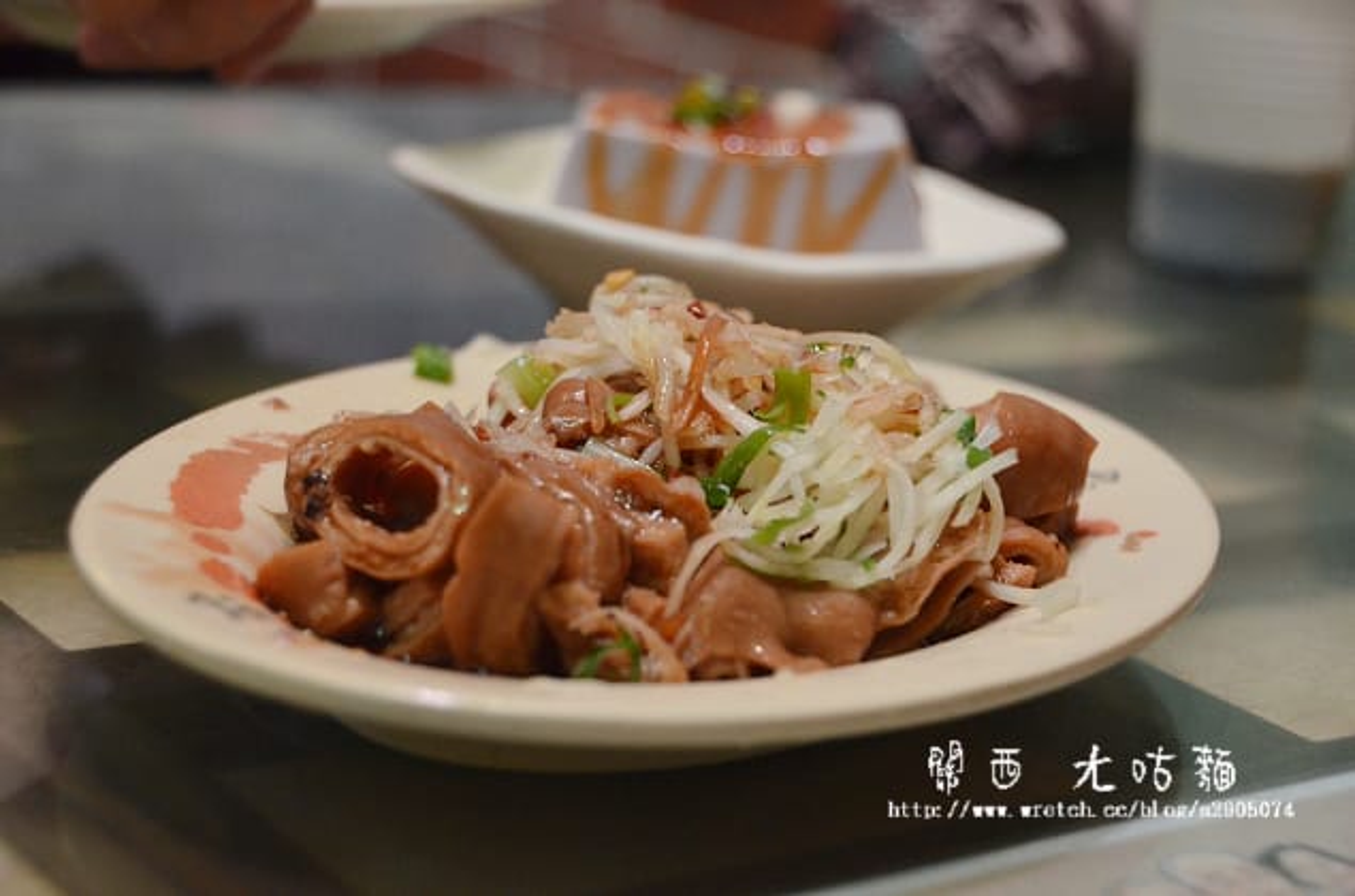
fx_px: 2816
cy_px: 448
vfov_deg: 18.1
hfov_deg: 27.1
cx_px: 678
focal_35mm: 75
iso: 2000
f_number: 4.5
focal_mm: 50
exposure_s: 1/100
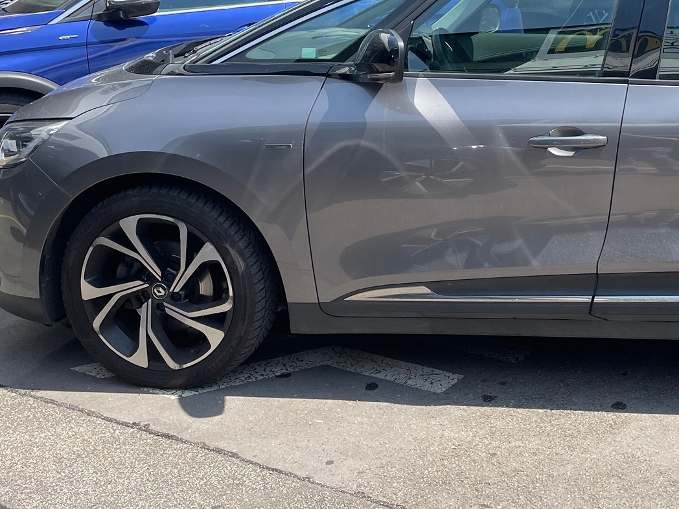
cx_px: 598
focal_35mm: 50
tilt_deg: -10.7
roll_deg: -0.6
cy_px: 135
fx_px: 981
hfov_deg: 36.1
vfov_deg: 28.7
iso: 32
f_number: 1.6
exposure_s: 1/1335
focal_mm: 4.2
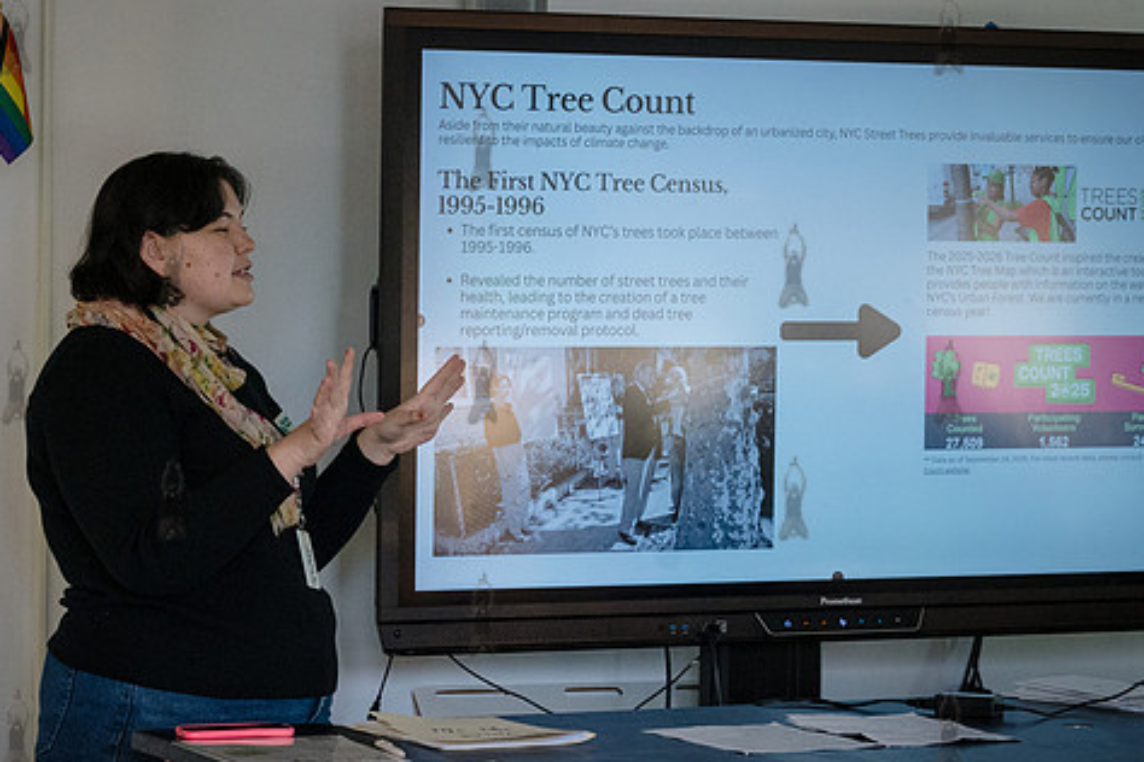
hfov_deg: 17.3
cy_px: 339
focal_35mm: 118
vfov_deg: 11.6
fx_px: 3749
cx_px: 399
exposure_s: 1/1250
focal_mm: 83
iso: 6400
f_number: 5
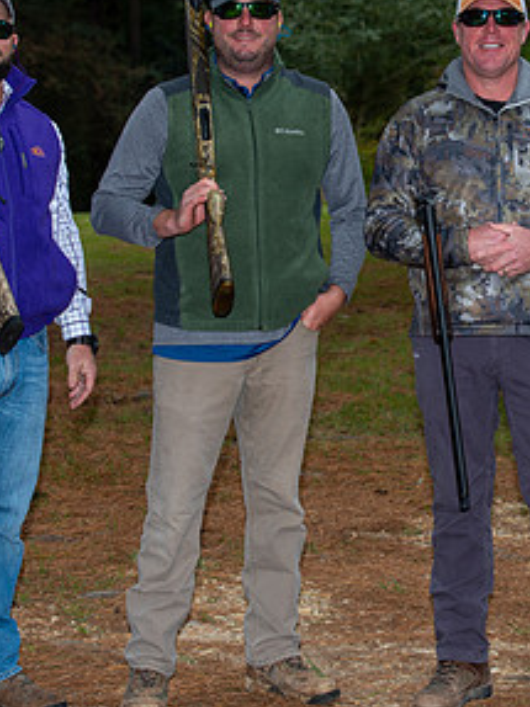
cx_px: 483
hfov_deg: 10.8
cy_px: 301
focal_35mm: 136
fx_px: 2778
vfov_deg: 14.5
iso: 320
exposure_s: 1/160
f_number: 5.6
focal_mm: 70
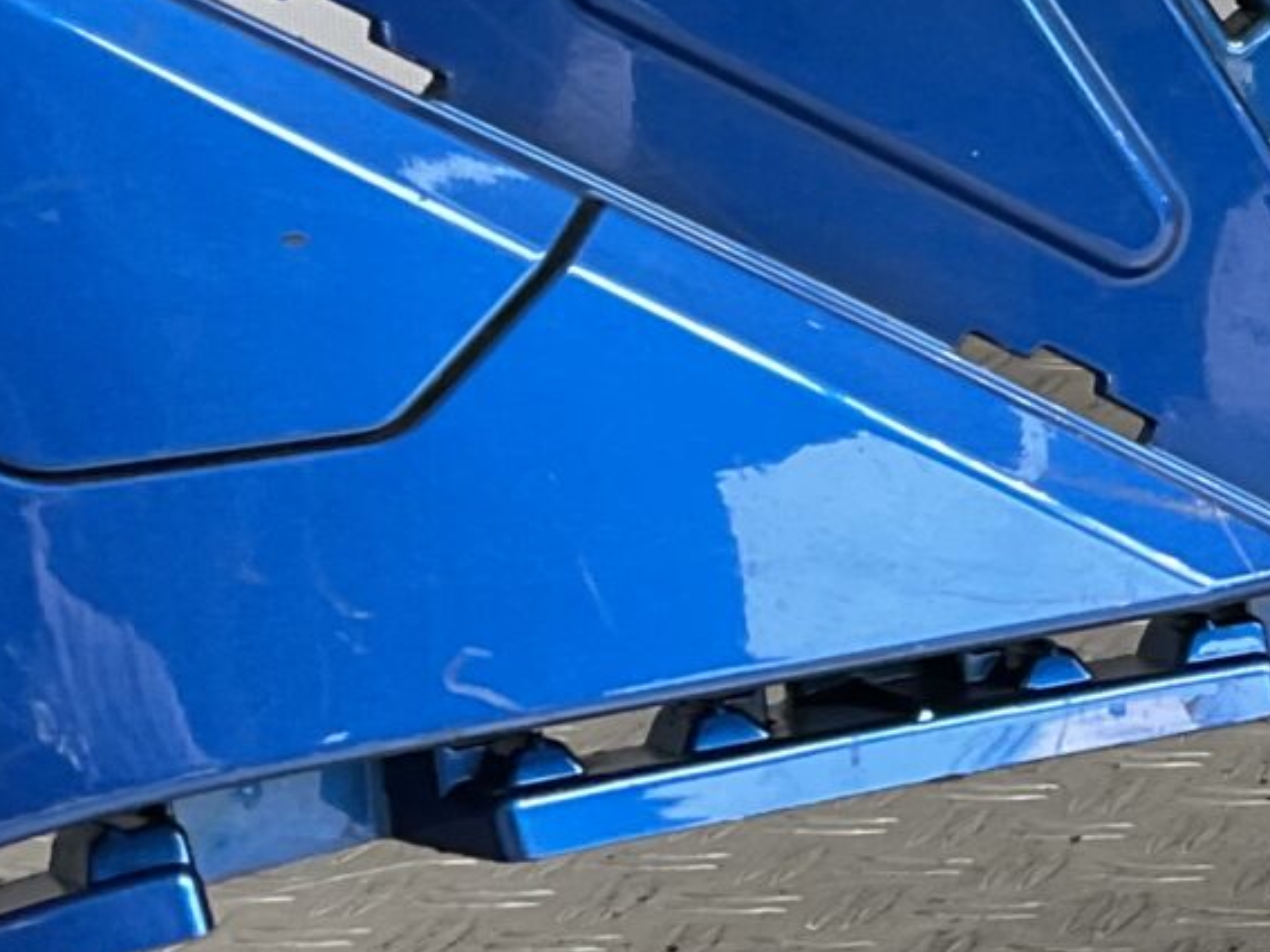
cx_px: 1819
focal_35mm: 131
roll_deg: +1.9
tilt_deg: -13.4
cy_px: 370
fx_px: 4805
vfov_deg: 11.3
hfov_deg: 14.2
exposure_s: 1/307
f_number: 1.8
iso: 16
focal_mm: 3
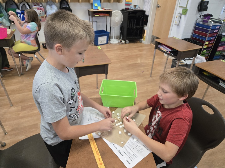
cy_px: 84
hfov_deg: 73.9
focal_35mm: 23
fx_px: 149
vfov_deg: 58.9
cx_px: 112
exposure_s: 1/120
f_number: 1.8
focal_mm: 5.4
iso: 640
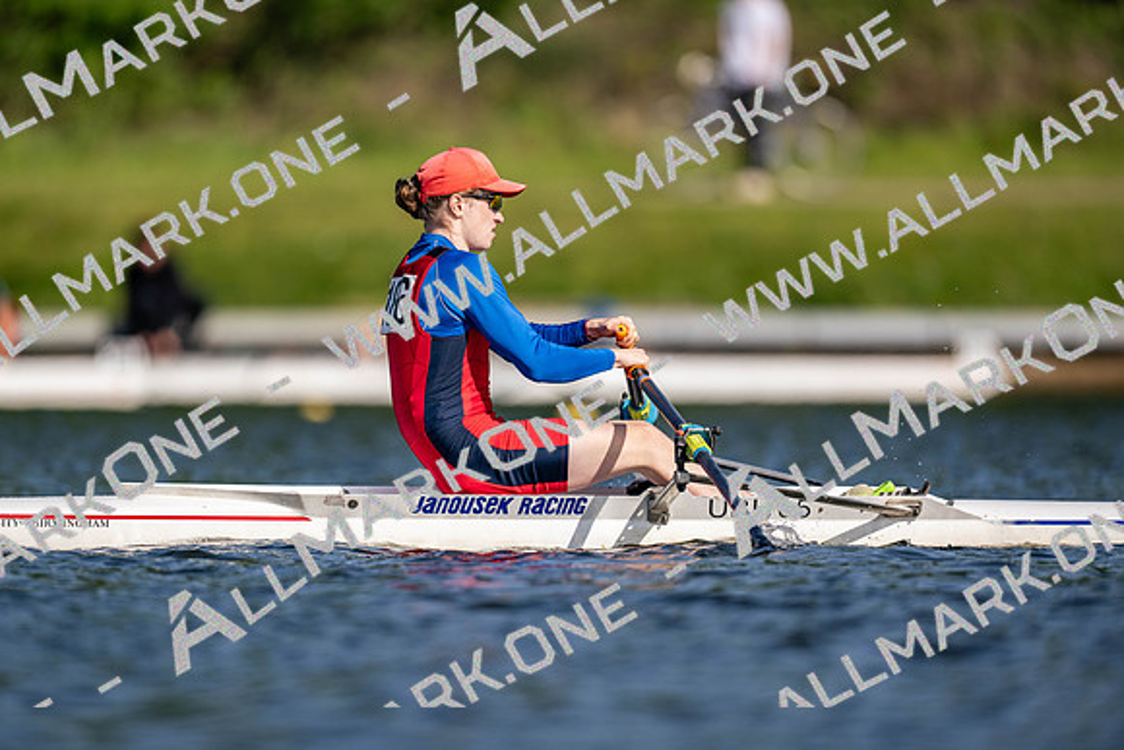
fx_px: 18737
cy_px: 375
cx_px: 562
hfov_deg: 3.4
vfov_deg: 2.3
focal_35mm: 600
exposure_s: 1/2500
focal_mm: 600
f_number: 4
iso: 180
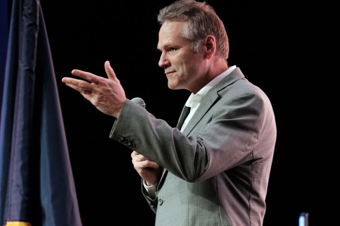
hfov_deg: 6.9
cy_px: 113
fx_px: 2834
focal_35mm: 300
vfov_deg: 4.6
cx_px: 170
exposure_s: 1/110
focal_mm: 200
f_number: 4.8
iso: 2500
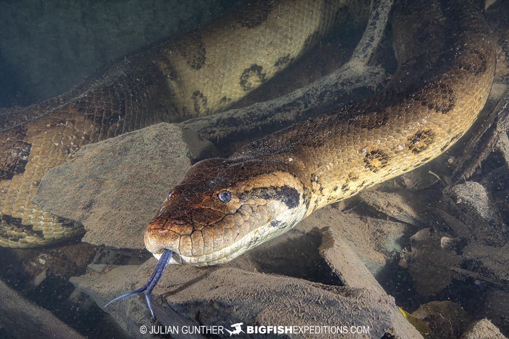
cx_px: 254
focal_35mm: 34
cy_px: 170
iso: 320
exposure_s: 1/400
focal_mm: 34
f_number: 13
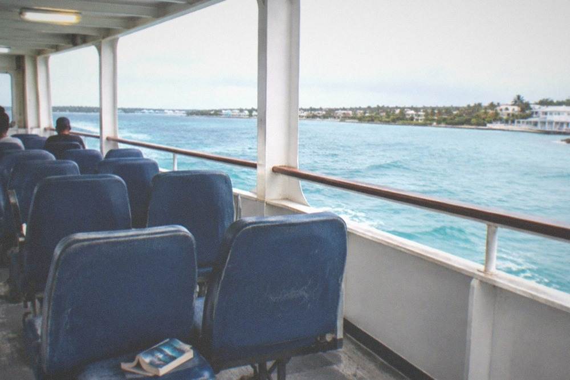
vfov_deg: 27.5
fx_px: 776
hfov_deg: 40.4
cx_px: 285
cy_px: 190
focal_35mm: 49
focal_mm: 49
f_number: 6.3
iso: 200
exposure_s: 1/250
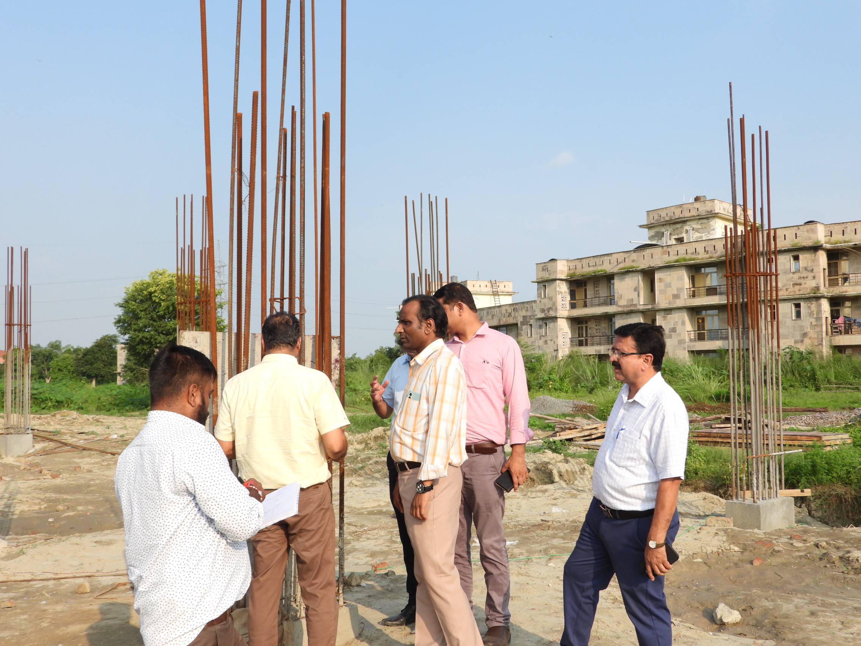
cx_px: 430
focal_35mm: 35
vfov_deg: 40.7
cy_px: 323
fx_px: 871
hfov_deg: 52.6
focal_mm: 6.3
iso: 100
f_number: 3.2
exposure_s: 1/1000
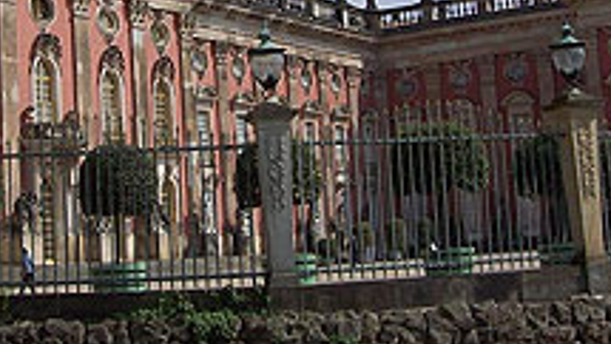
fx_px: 1329
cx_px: 202
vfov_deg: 14.3
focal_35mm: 82
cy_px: -57
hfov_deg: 25.8
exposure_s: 1/1020
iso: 80
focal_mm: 6
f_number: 4.8
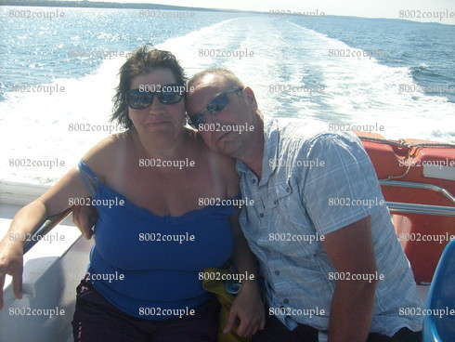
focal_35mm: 35
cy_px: 171
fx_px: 460
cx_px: 228
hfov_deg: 52.6
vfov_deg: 40.7
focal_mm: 5.8
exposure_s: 1/350
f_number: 7.1
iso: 80
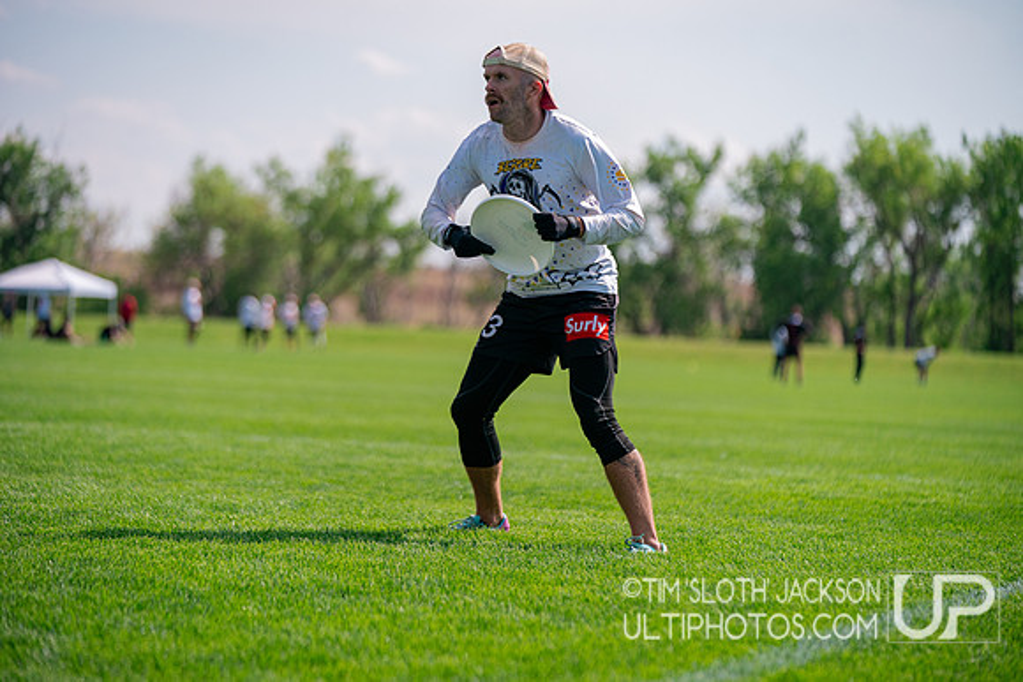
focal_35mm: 122
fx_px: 3467
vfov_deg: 11.2
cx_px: 512
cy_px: 341
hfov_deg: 16.8
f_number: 2.8
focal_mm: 122
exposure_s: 1/12800
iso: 640
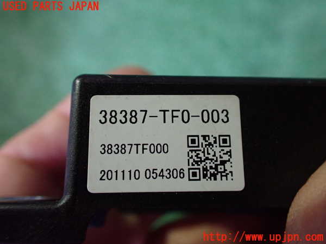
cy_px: 122
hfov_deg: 60.0
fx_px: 283
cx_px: 163
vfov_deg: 46.8
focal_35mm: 30
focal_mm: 5.4
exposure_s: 1/50
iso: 800
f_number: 2.3
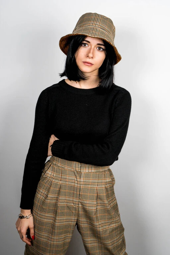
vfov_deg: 42.7
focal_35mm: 46
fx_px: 326
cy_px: 128
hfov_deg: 29.2
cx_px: 85
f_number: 4.5
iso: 320
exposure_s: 1/125
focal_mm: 46
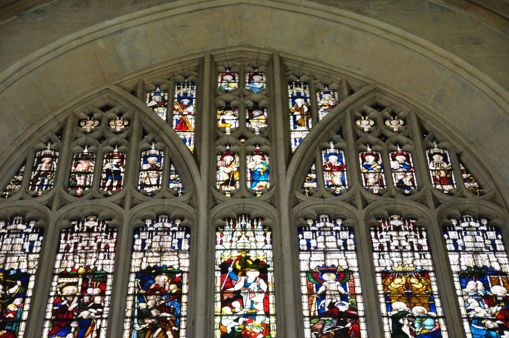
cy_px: 169
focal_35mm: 105
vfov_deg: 13.0
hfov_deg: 19.5
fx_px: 1483
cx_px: 254
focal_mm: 70
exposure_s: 1/20
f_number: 6.3
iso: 800
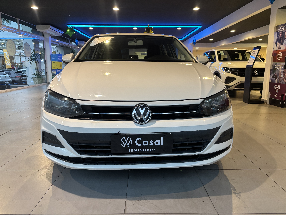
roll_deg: -0.7
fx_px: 215
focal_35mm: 26
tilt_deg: -9.8
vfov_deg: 53.1
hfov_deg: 67.3
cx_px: 143
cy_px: 108
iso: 160
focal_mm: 5.96
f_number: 1.6
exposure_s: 1/60
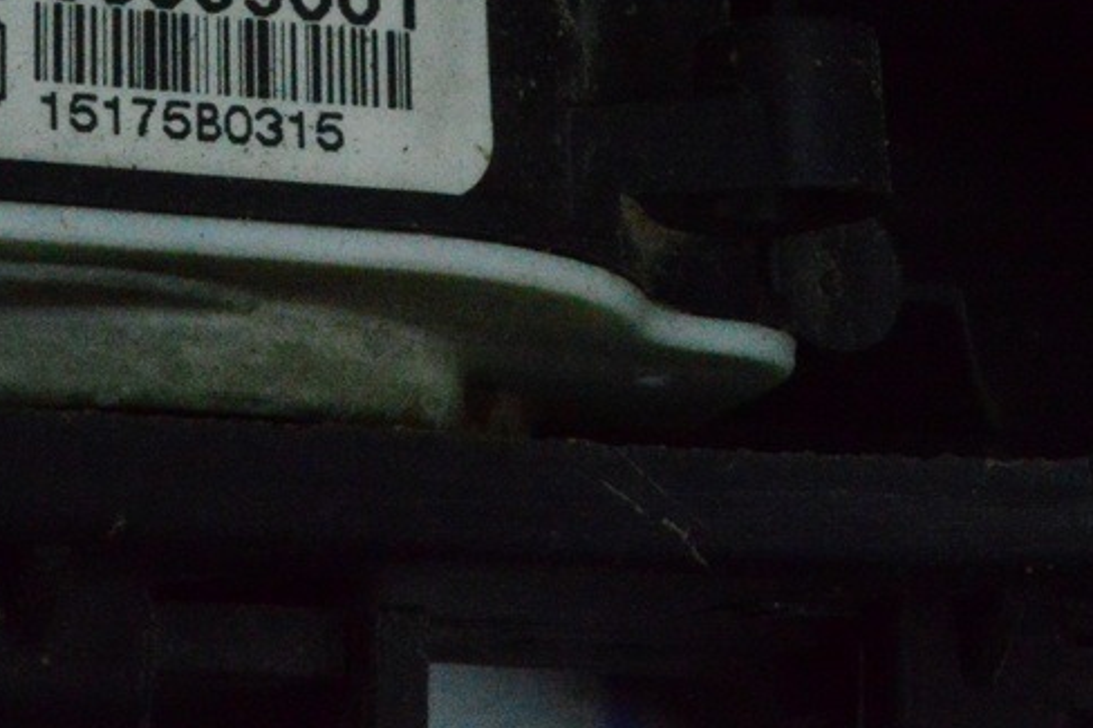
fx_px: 5252
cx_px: 164
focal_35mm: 173
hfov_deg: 11.8
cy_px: 75
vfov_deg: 7.9
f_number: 36
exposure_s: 1/60
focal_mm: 55
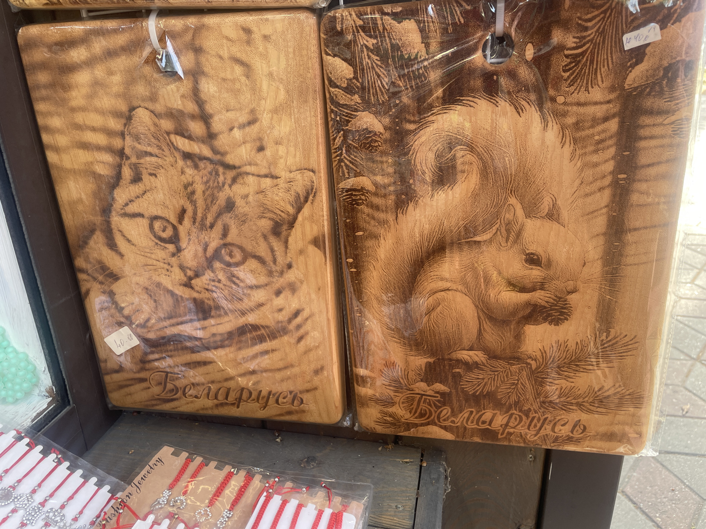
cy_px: 264
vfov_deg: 53.1
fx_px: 530
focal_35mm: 26
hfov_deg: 67.3
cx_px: 353
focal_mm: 4.2
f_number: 1.6
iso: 80
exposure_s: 1/121
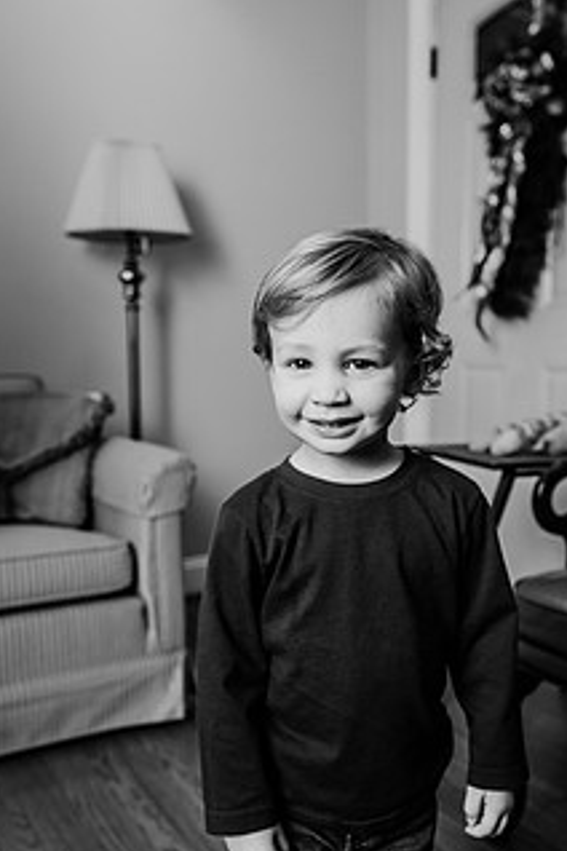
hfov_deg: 38.7
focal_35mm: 34
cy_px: 466
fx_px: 803
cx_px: 342
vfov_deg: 55.7
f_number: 3.2
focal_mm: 24
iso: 100
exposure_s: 1/160
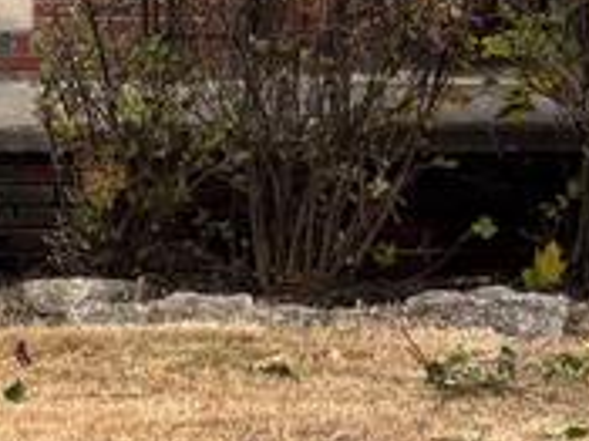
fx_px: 2585
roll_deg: -0.4
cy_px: -158
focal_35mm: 152
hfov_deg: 12.6
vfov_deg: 9.5
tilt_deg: +1.7
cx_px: -175
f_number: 1.6
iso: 125
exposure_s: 1/121
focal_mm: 5.96
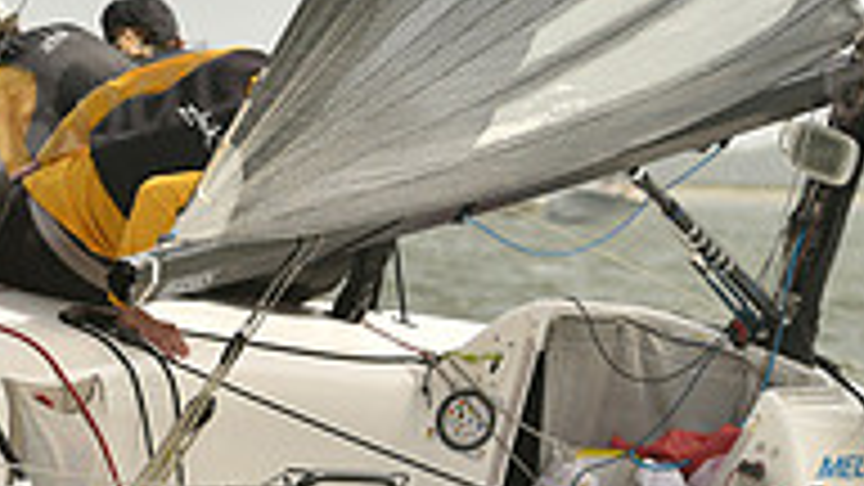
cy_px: 299
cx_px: 585
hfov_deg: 3.4
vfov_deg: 1.9
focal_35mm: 633
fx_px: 14502
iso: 320
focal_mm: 200
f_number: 7.1
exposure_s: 1/1250
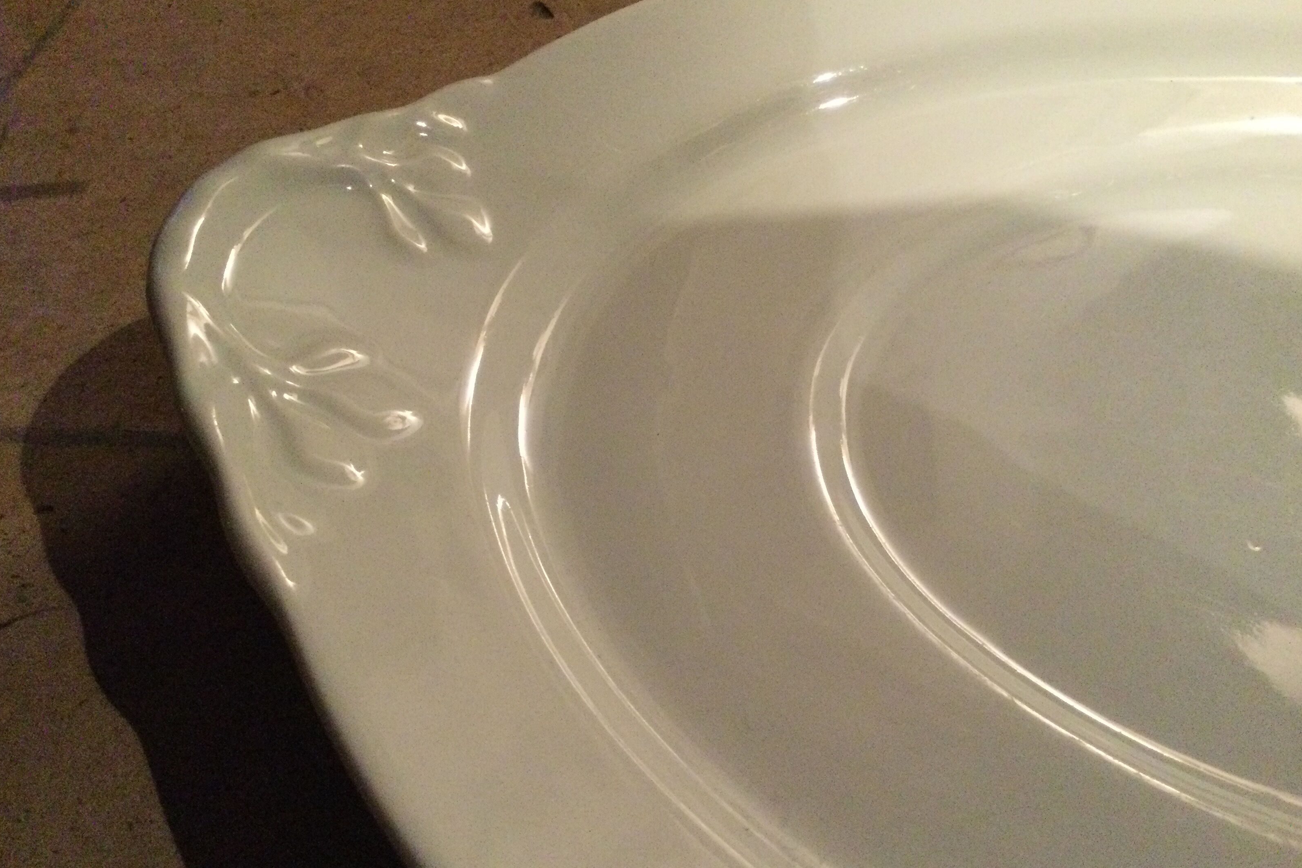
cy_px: 466
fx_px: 1193
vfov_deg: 39.9
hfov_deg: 57.2
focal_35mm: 33
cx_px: 643
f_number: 2.4
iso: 320
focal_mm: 3.3
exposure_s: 1/17
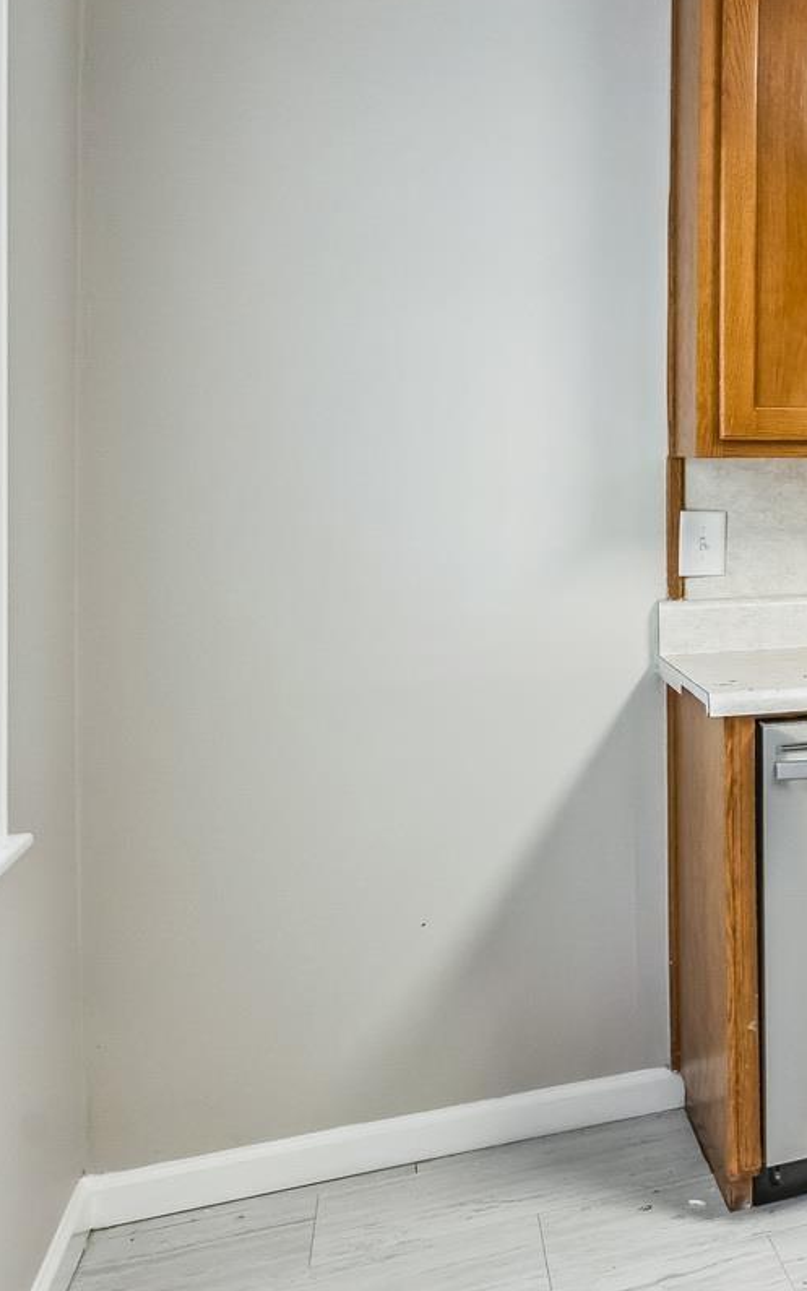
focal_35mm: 42
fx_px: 1478
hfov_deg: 18.7
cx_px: 1629
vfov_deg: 46.7
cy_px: 464
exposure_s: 1/25
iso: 400
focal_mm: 16
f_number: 8
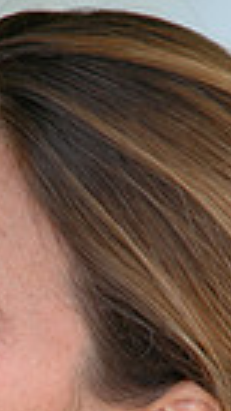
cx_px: -4
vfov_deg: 2.8
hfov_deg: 1.6
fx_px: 8412
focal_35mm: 772
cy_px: 651
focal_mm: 150
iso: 200
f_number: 3.5
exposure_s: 1/200
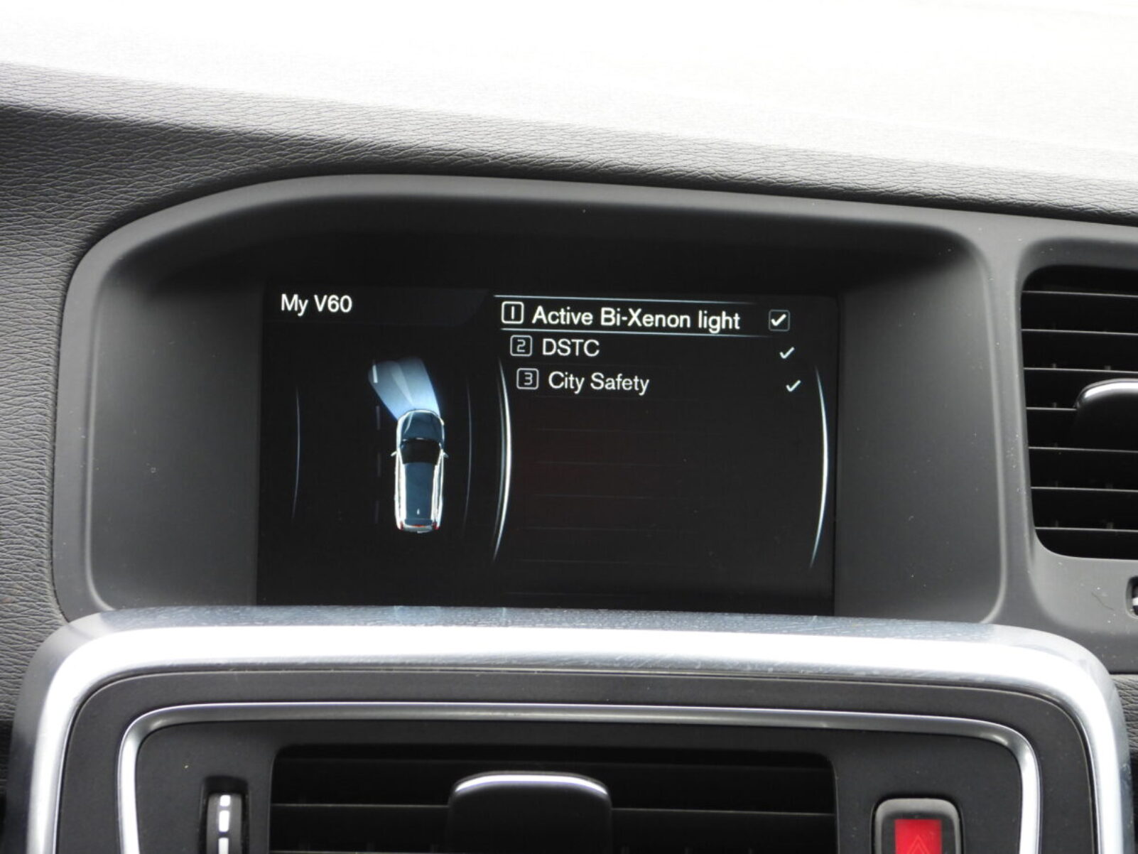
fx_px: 3781
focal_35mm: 115
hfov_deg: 17.1
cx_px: 569
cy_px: 427
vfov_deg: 12.9
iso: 280
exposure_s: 1/60
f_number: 4
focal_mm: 20.7
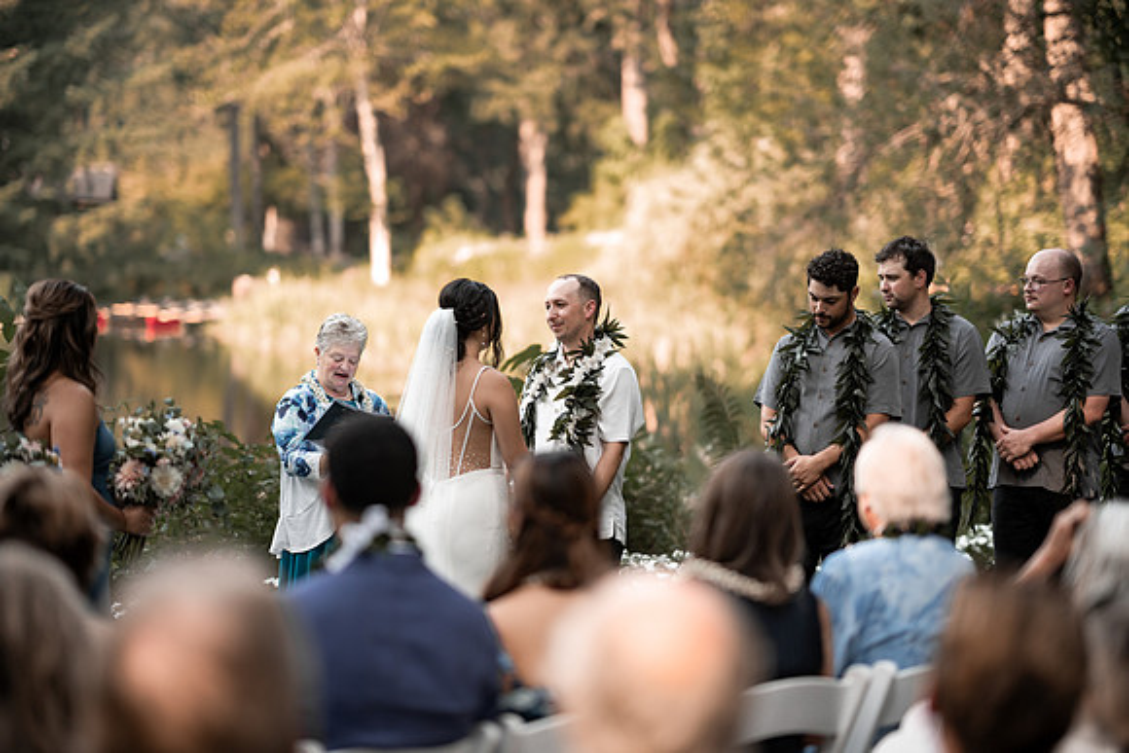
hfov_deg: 23.9
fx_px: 2666
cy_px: 376
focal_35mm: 85
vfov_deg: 16.1
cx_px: 564
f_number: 1.4
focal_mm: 85
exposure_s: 1/1250
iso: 100
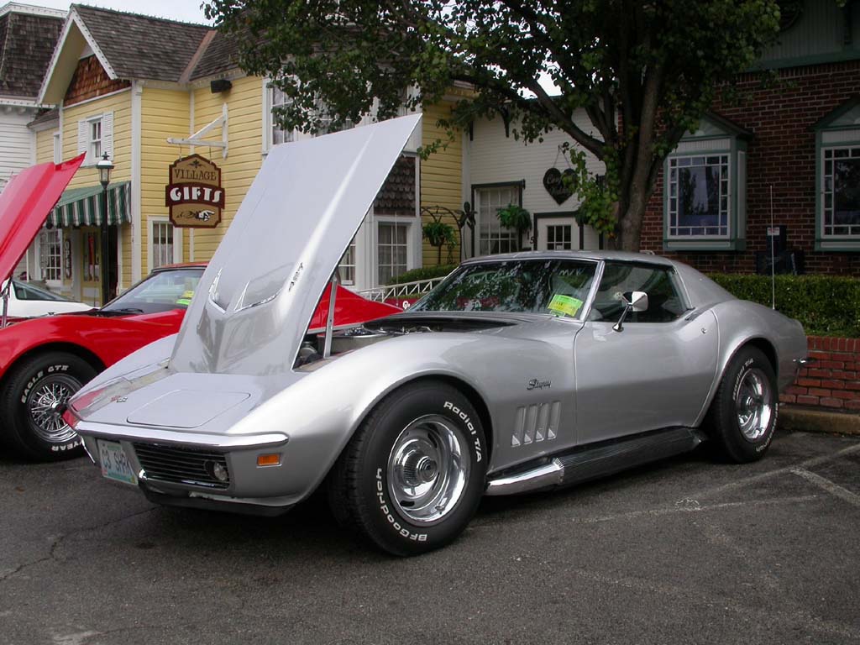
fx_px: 944
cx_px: 430
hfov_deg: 49.0
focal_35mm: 38
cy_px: 322
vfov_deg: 37.7
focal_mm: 7.85
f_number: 6.7
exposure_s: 1/233
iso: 100
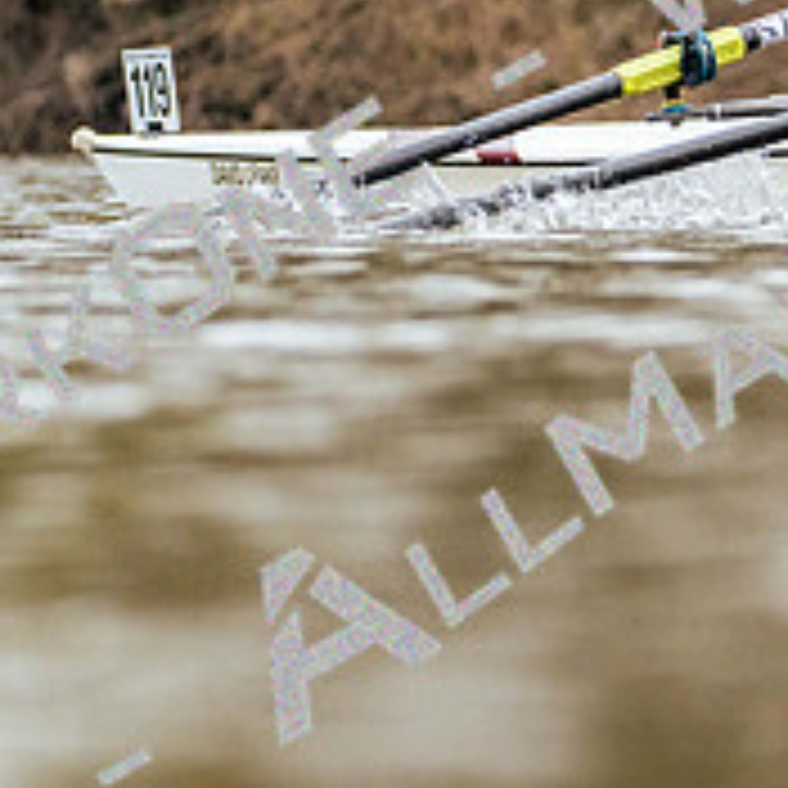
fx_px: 19780
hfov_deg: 2.3
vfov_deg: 2.3
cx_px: 1175
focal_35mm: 768
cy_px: 47
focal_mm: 273
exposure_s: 1/1600
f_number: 6.3
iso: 4000
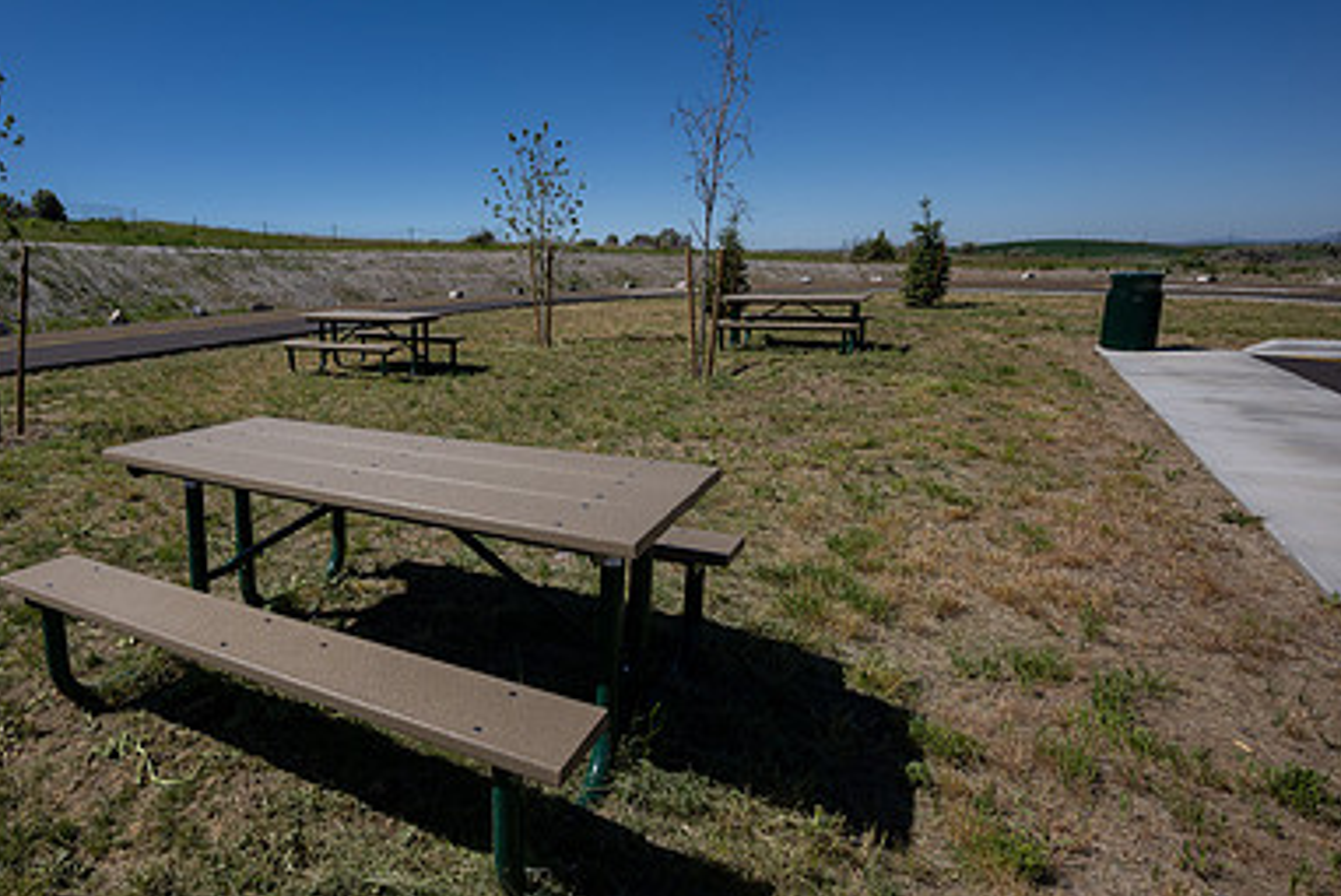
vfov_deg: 57.2
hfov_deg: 75.7
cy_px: 423
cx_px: 432
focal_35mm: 22
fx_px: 820
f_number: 5.6
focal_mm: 14
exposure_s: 1/1000
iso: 100
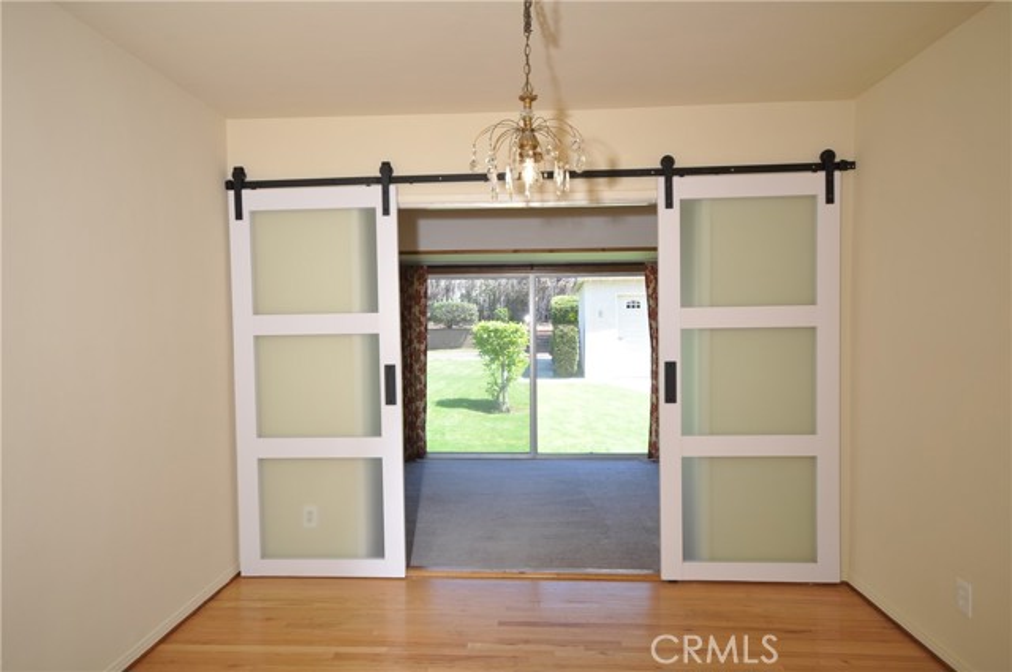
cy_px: 336
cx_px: 506
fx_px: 632
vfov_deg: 56.0
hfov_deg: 77.4
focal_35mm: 22
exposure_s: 1/125
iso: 200
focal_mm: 15
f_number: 5
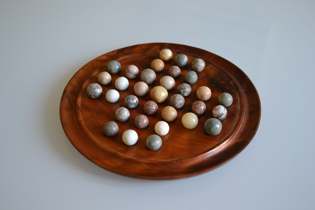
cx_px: 158
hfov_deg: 41.1
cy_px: 105
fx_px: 420
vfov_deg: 28.1
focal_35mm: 48
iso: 400
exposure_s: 1/15
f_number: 4.8
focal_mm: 32
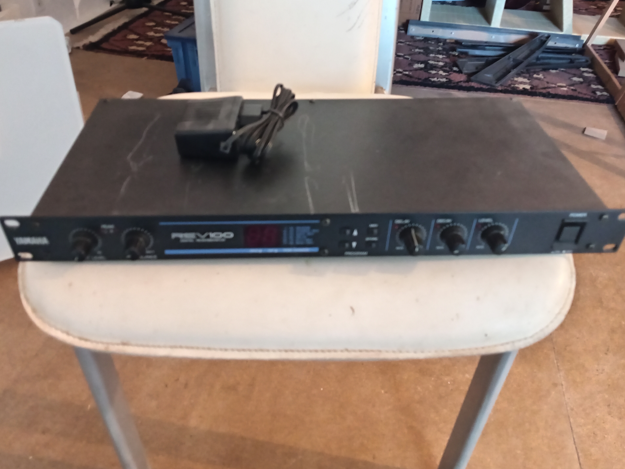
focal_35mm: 29
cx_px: 306
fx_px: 524
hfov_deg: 61.7
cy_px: 226
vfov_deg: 48.2
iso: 3380
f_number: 1.8
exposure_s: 1/16.7
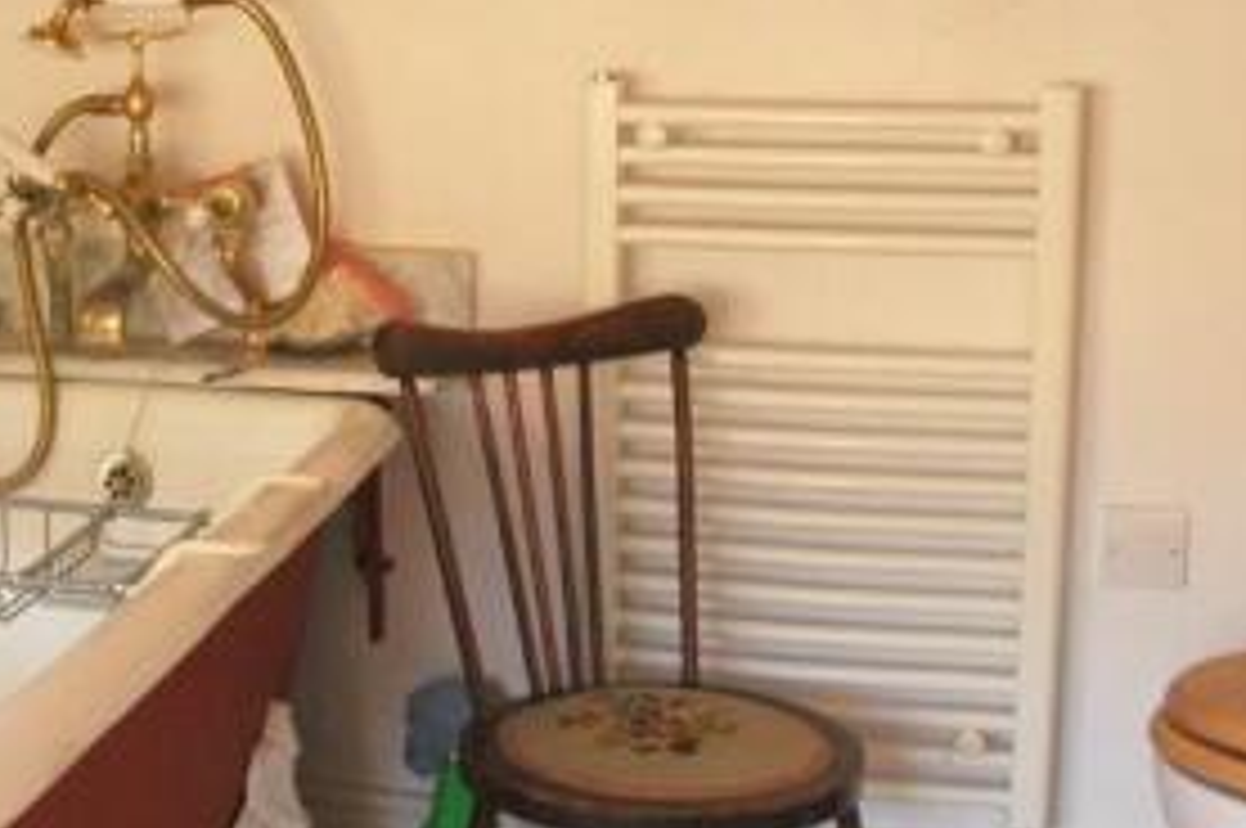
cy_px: 306
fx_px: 2212
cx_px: 306
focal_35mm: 64
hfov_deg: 30.9
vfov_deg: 21.1
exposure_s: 1/50
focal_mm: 18
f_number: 3.5
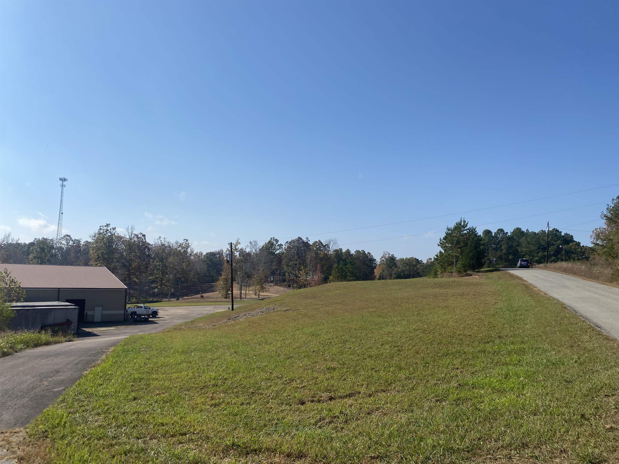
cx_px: 310
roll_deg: -3.1
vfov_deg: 53.1
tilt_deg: +7.4
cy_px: 232
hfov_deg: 67.3
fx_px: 465
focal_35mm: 26
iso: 32
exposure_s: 1/5747
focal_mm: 4.25
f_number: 1.8
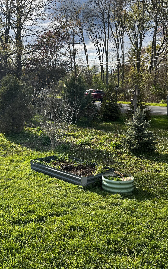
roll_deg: +0.1
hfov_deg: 34.4
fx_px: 271
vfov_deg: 52.7
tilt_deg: -8.9
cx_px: 94
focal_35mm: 37
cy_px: 134
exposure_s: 1/1698
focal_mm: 5.7
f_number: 1.5
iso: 50
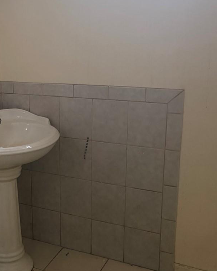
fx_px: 433
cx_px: -13
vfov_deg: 34.7
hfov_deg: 26.2
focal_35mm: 54
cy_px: 122
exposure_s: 1/40
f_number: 1.6
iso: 500
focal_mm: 5.96
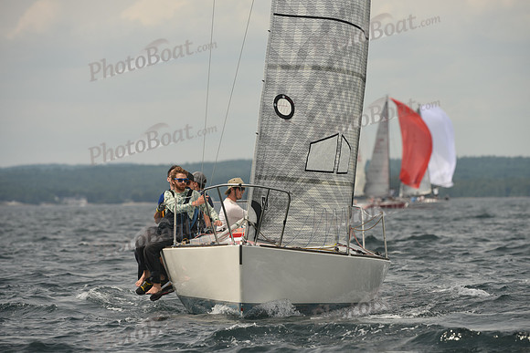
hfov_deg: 6.2
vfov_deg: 4.2
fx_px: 4859
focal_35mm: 330
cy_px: 176
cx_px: 265
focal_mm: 330
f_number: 7.1
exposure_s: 1/1000
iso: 250
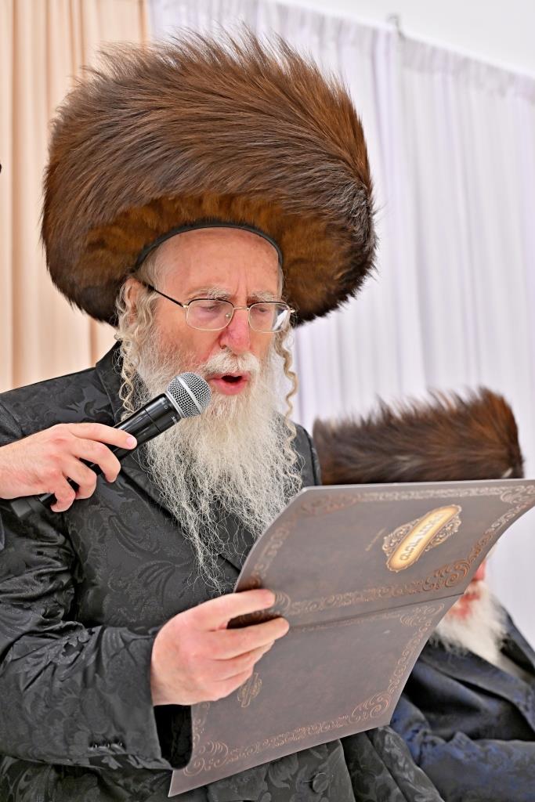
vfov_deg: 36.9
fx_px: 1203
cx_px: 268
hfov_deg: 25.1
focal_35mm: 54
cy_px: 401
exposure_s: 1/200
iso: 640
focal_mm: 54
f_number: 4
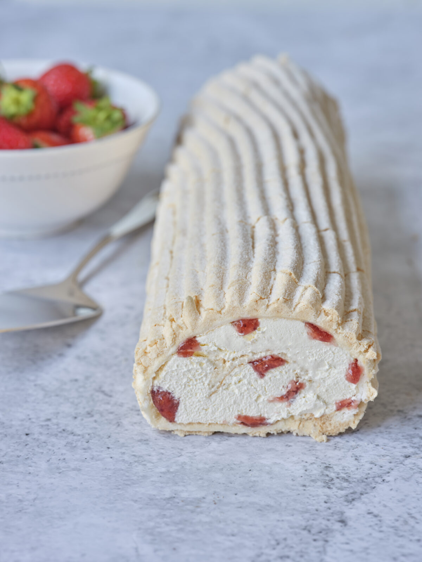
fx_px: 1544
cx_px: 211
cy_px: 281
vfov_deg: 20.7
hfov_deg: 15.6
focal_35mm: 95
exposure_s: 1/5
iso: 100
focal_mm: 120
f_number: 8
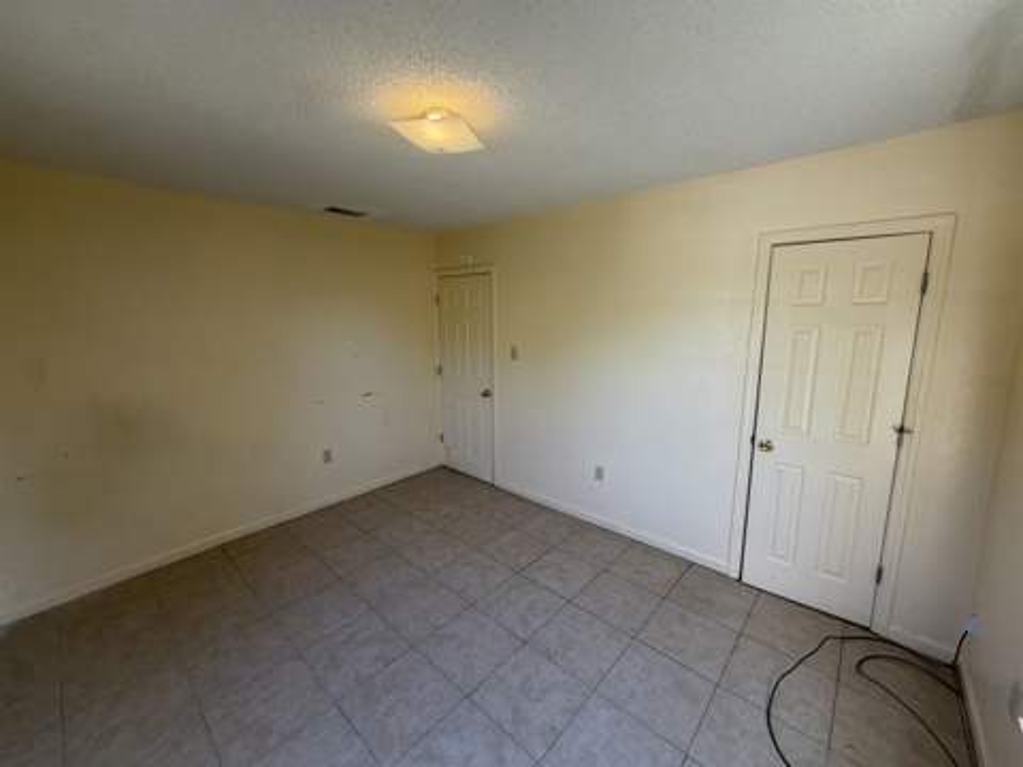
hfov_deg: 102.1
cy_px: 384
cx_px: 512
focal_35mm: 14
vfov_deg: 85.7
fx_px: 414
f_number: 2.2
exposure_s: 1/121
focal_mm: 2.22
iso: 100
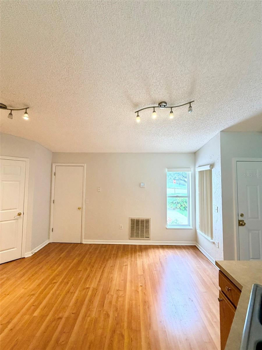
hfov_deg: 85.7
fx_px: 141
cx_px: 131
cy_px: 175
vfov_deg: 102.1
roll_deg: -0.3
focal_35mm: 14
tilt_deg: +3.3
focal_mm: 2.22
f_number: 2.2
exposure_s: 1/60
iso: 200
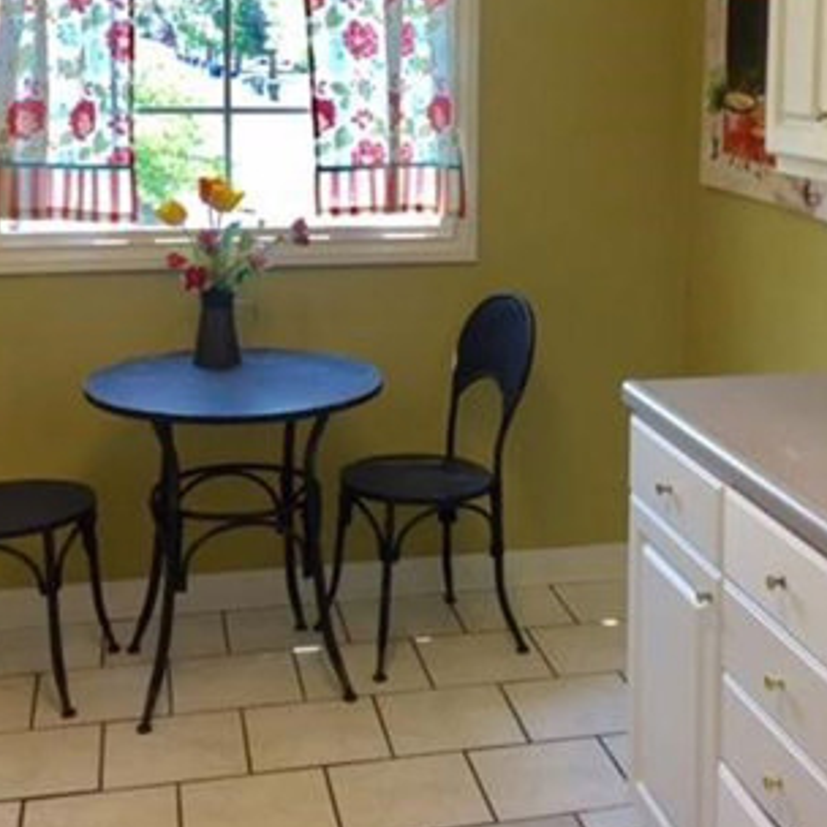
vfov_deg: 31.0
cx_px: 503
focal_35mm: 54
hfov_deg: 31.5
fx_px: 1460
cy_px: 190
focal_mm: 4.15
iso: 40
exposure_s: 1/120
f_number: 2.2
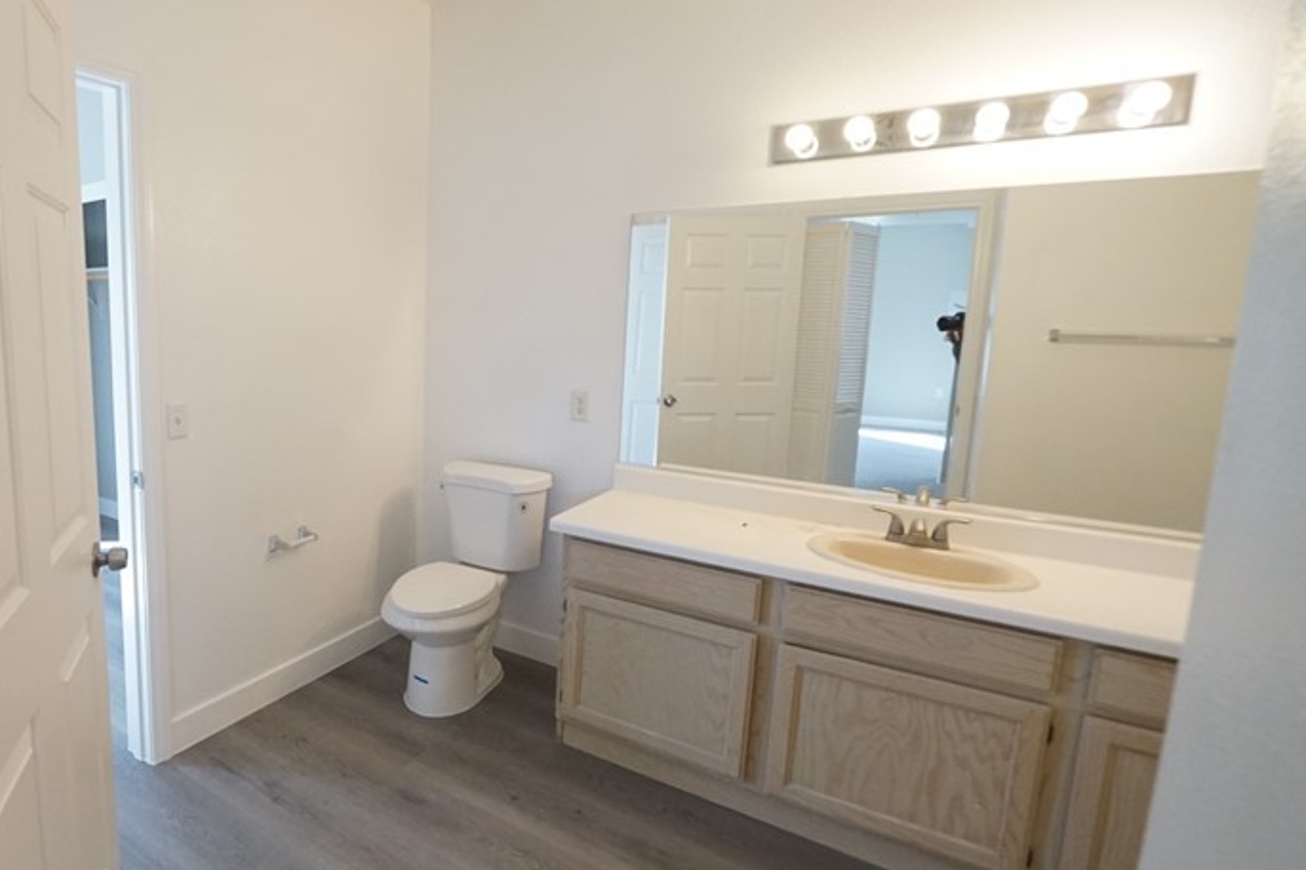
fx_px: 689
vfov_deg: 64.5
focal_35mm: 19
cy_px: 415
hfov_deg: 82.8
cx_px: 396
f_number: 7.1
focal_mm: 12
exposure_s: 1/125
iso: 2500
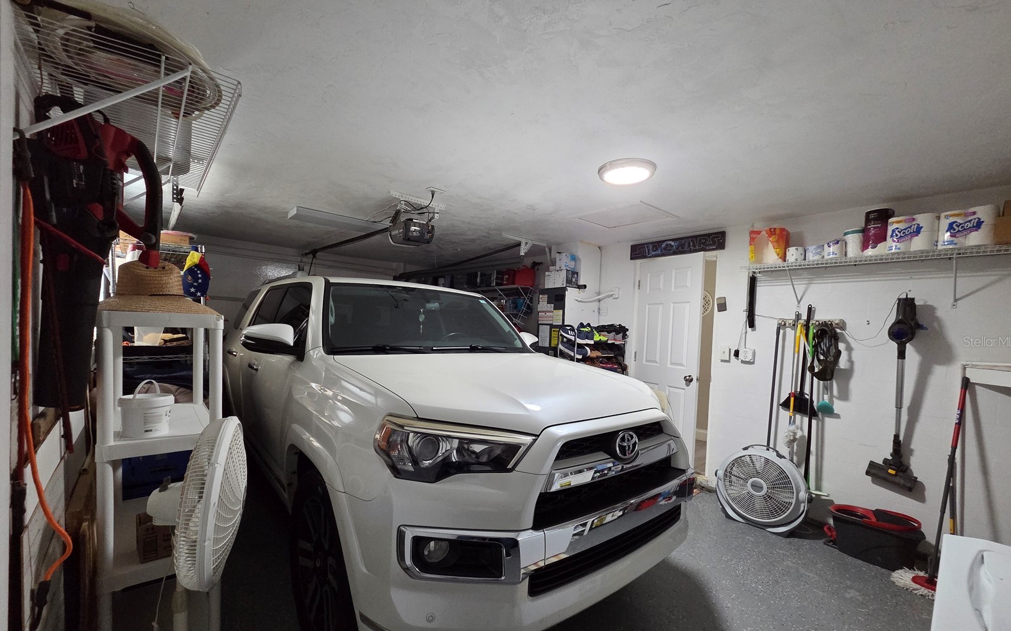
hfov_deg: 105.3
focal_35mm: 14
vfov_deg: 78.5
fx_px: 386
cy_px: 341
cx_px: 510
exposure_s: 1/60
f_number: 2.2
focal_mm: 2.2
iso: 640
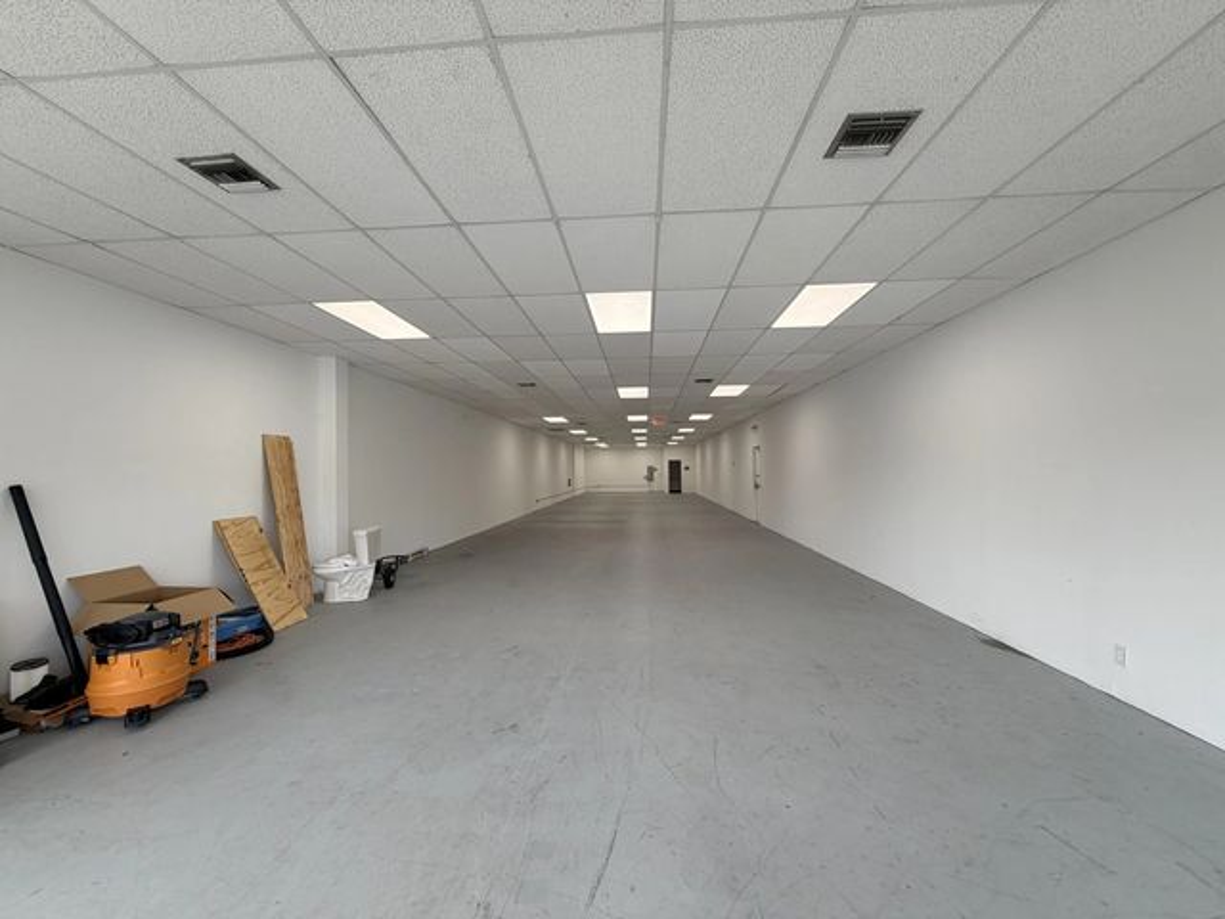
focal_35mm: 14
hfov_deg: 102.1
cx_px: 612
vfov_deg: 85.7
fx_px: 495
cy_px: 460
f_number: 2.2
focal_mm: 2.22
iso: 64
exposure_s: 1/120
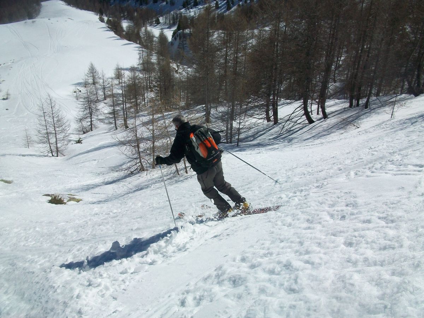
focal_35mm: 34
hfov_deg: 54.0
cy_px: 159
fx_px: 416
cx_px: 212
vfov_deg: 41.8
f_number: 5.5
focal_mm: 5.7
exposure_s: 1/1401
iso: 80
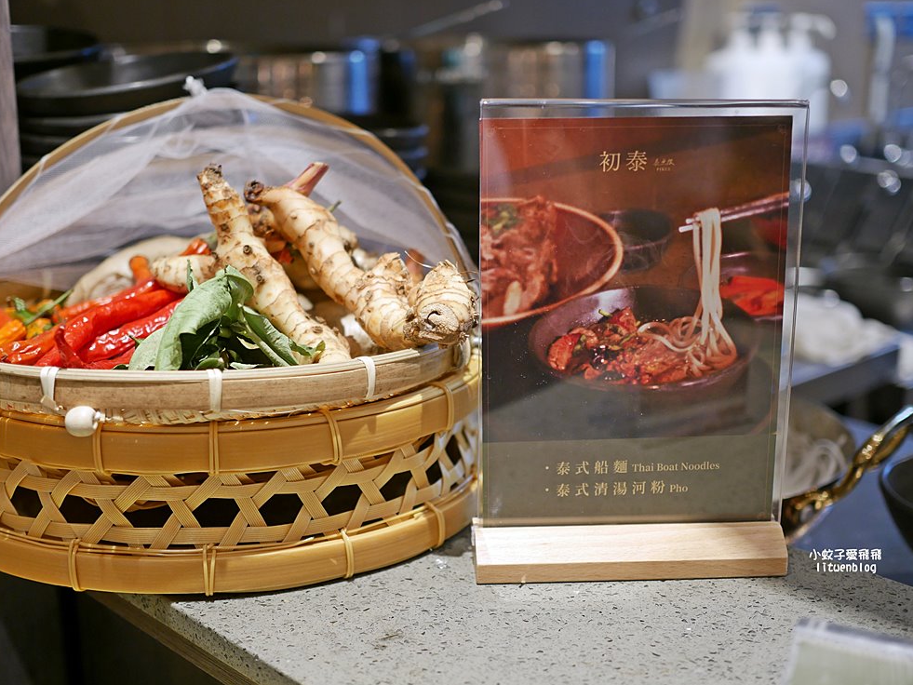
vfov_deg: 28.6
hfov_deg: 37.5
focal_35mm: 51
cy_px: 341
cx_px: 457
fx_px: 1345
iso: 250
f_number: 1.8
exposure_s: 1/60
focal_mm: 25
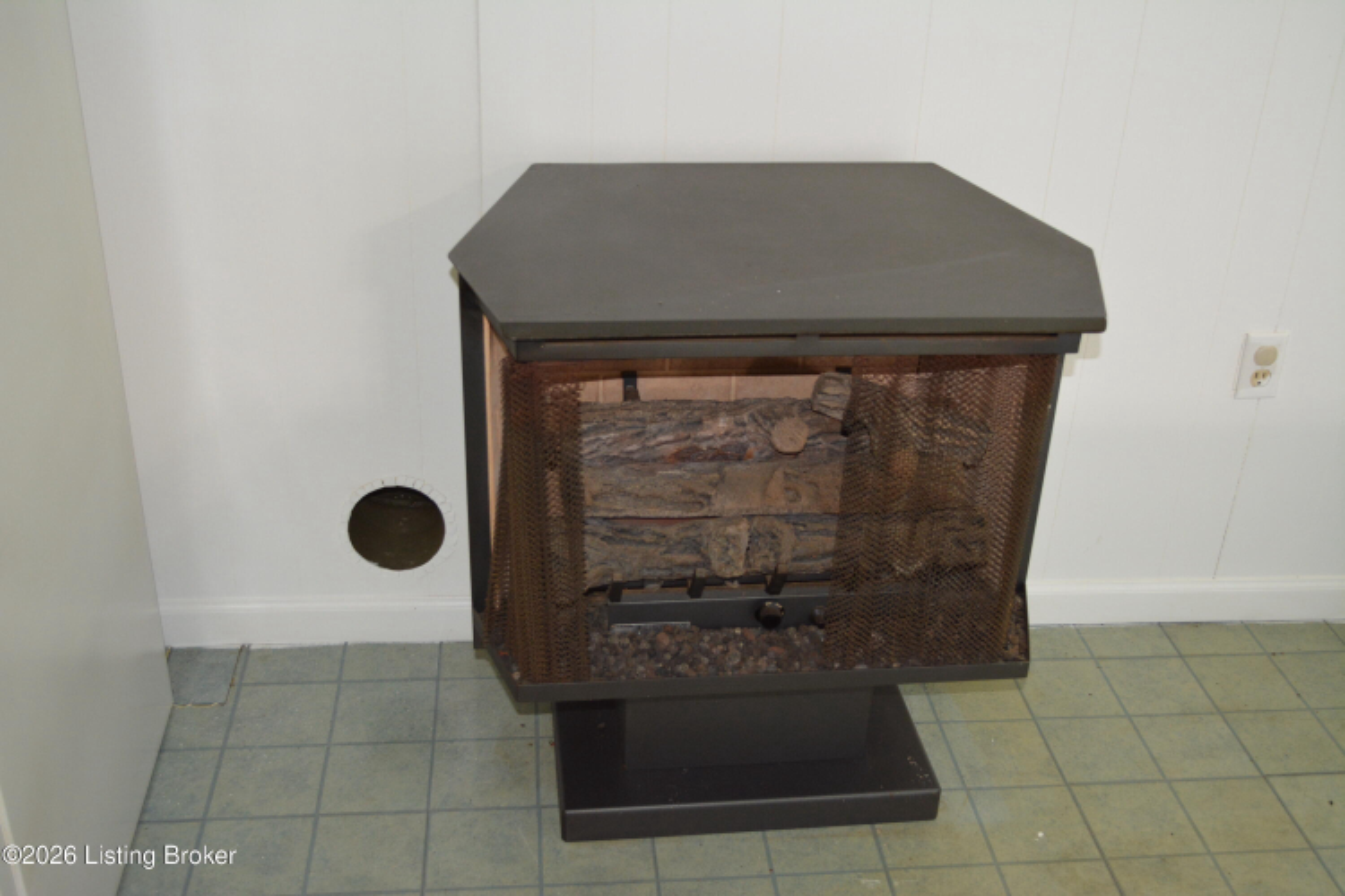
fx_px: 1457
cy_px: 448
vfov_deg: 34.2
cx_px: 672
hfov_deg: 49.6
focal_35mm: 39
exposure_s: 1/60
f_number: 4.2
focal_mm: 26
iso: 1250
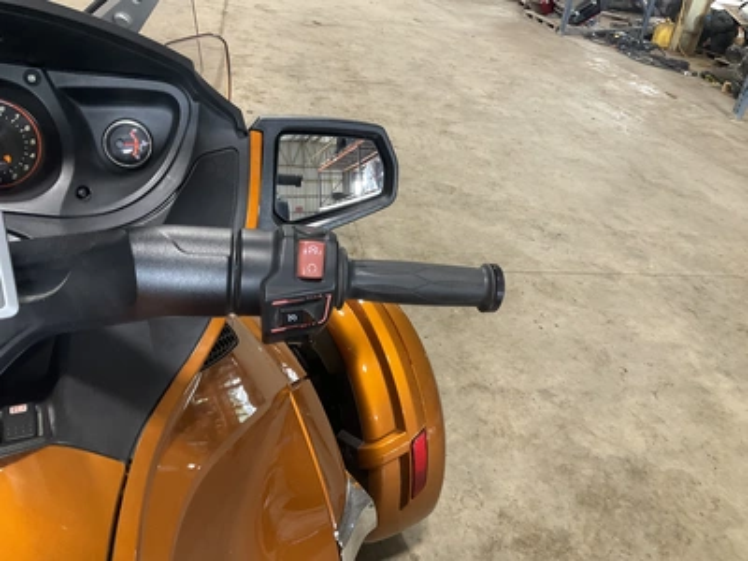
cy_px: 280
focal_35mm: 29
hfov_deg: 61.7
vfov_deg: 48.2
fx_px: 627
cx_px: 374
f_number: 1.8
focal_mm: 3
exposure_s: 1/51
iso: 125
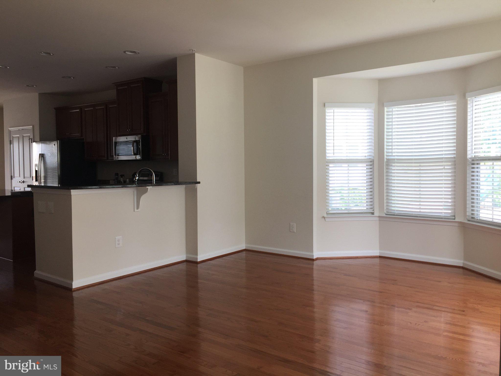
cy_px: 188
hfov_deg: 61.7
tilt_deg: -1.2
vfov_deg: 48.2
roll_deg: -1.6
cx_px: 250
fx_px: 420
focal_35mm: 29
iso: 32
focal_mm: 4.15
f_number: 2.2
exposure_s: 1/60
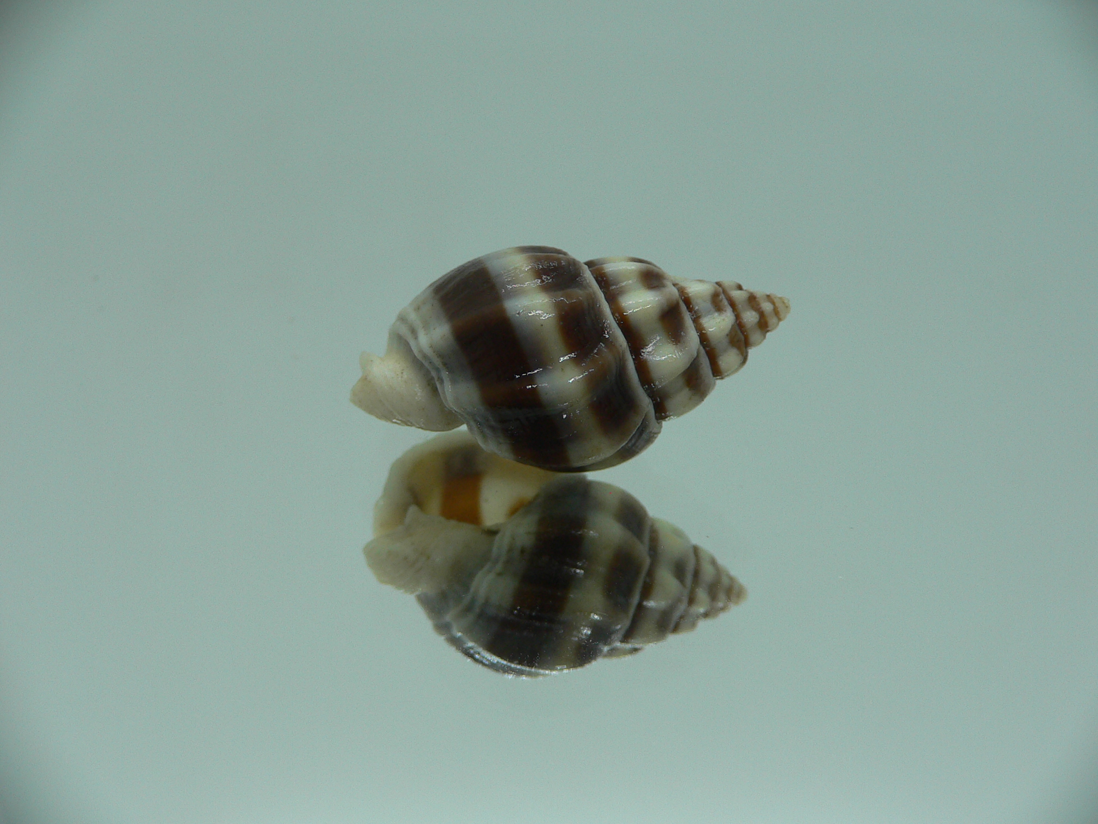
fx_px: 1110
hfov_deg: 52.6
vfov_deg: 40.7
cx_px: 549
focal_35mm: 35
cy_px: 412
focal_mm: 4.6
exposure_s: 1/60
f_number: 2.8
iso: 80
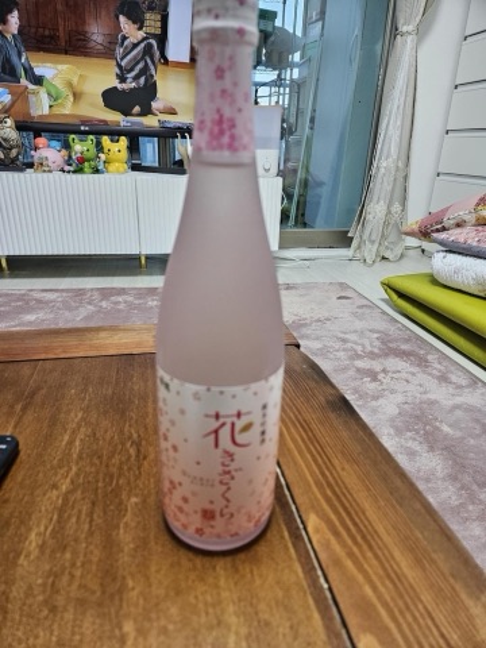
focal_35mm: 23
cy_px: 324
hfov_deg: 58.9
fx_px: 431
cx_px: 243
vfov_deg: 73.9
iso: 400
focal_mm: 5.4
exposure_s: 1/120
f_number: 1.8
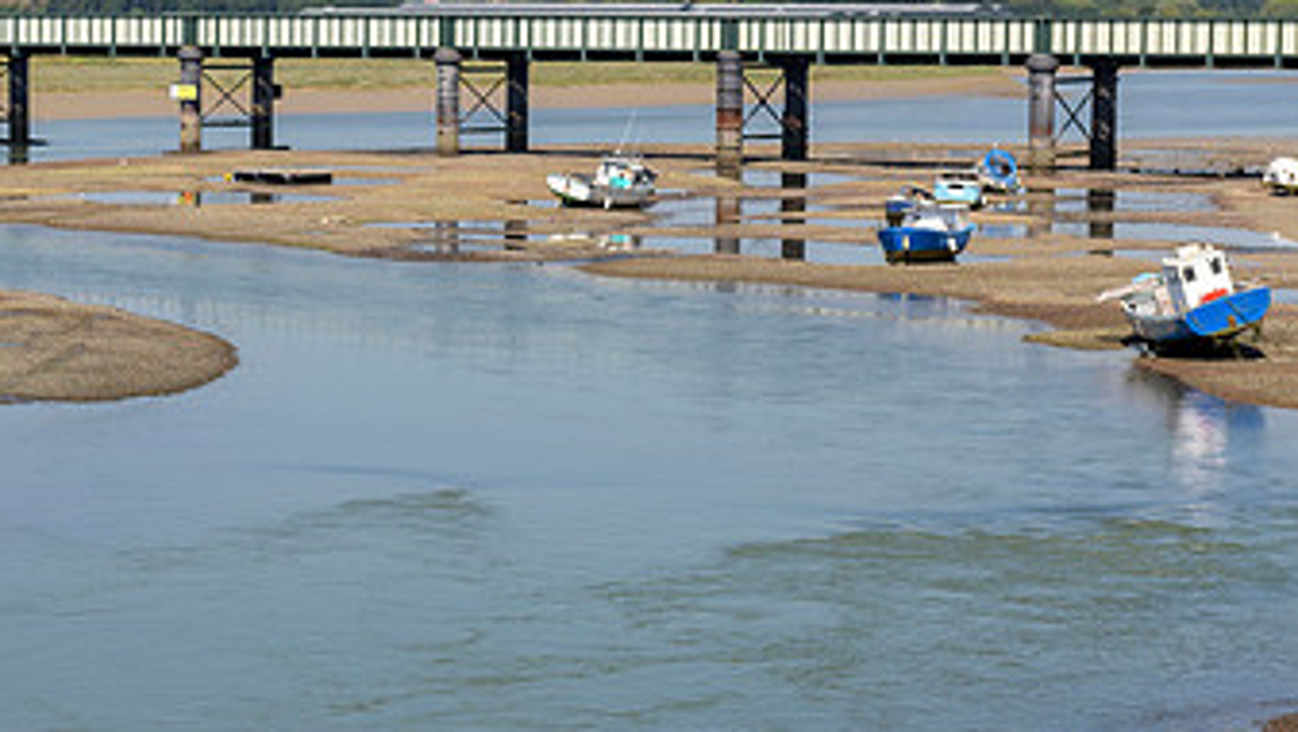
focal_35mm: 126
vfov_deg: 9.6
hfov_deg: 16.9
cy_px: 417
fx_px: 4339
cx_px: 216
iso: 64
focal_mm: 70
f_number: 7.1
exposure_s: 1/320
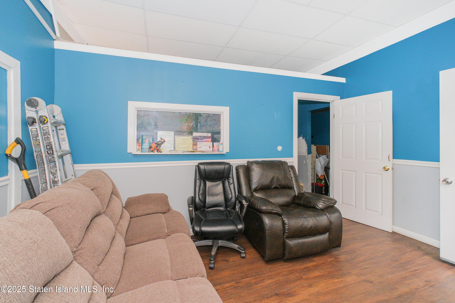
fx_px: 190
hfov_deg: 100.4
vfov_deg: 77.3
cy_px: 152
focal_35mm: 15
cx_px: 228
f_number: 8
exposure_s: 1/60
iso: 1250
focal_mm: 10
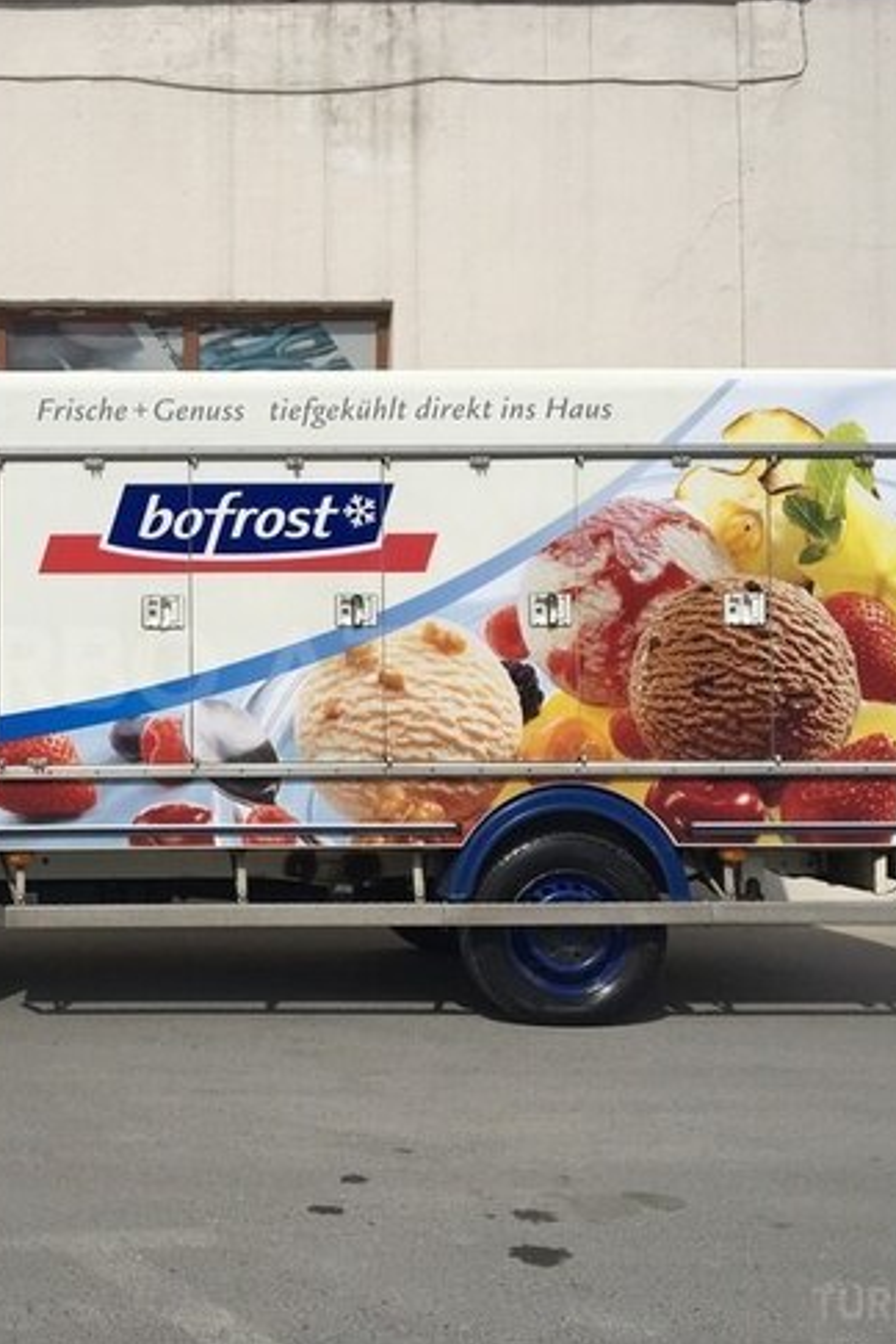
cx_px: 122
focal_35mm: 41
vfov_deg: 47.4
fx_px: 1531
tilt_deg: +2.5
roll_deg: -0.7
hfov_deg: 31.4
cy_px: 668
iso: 25
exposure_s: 1/3205
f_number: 2.2
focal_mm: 4.15
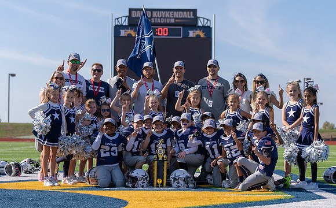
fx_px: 897
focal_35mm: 98
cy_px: 109
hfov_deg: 21.2
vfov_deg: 13.3
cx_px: 173
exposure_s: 1/1600
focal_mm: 70
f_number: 3.5
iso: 100
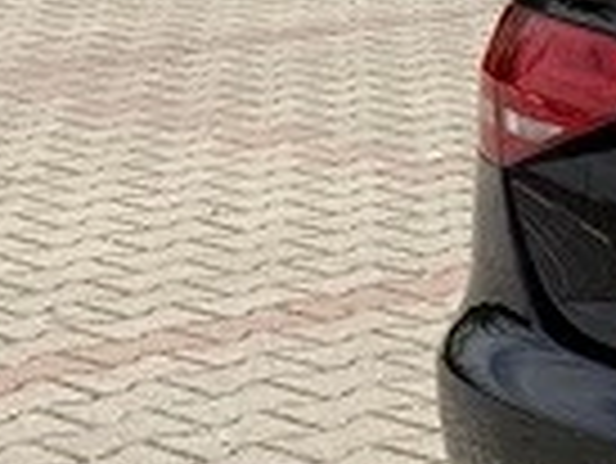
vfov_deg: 8.4
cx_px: 1565
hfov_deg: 9.7
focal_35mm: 175
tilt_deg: -17.2
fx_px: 3117
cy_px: 527
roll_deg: +0.3
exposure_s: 1/5319
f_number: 1.78
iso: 80
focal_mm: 6.76
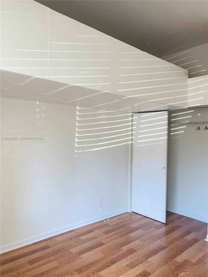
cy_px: 138
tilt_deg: -0.4
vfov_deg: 67.3
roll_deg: -1.2
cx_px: 104
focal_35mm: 26
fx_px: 208
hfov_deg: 53.1
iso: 100
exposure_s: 1/114
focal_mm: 4.25
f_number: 1.8
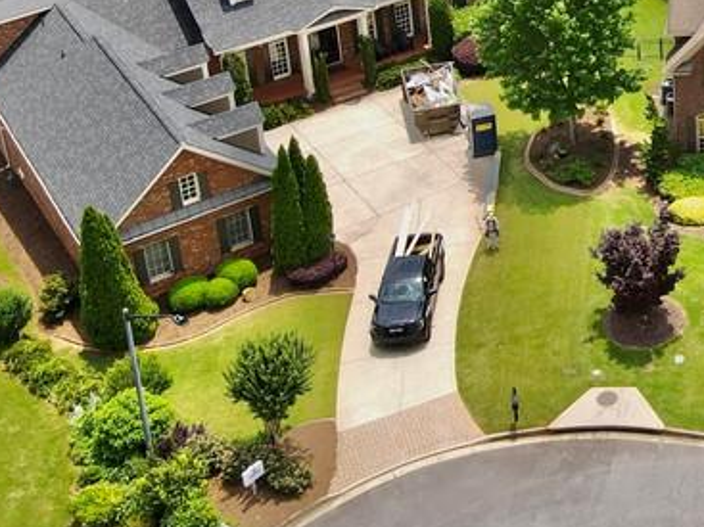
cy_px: -134
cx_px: 836
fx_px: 1362
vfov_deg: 20.3
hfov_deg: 26.0
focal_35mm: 67
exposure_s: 1/350
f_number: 2.8
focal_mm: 4.5
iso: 100
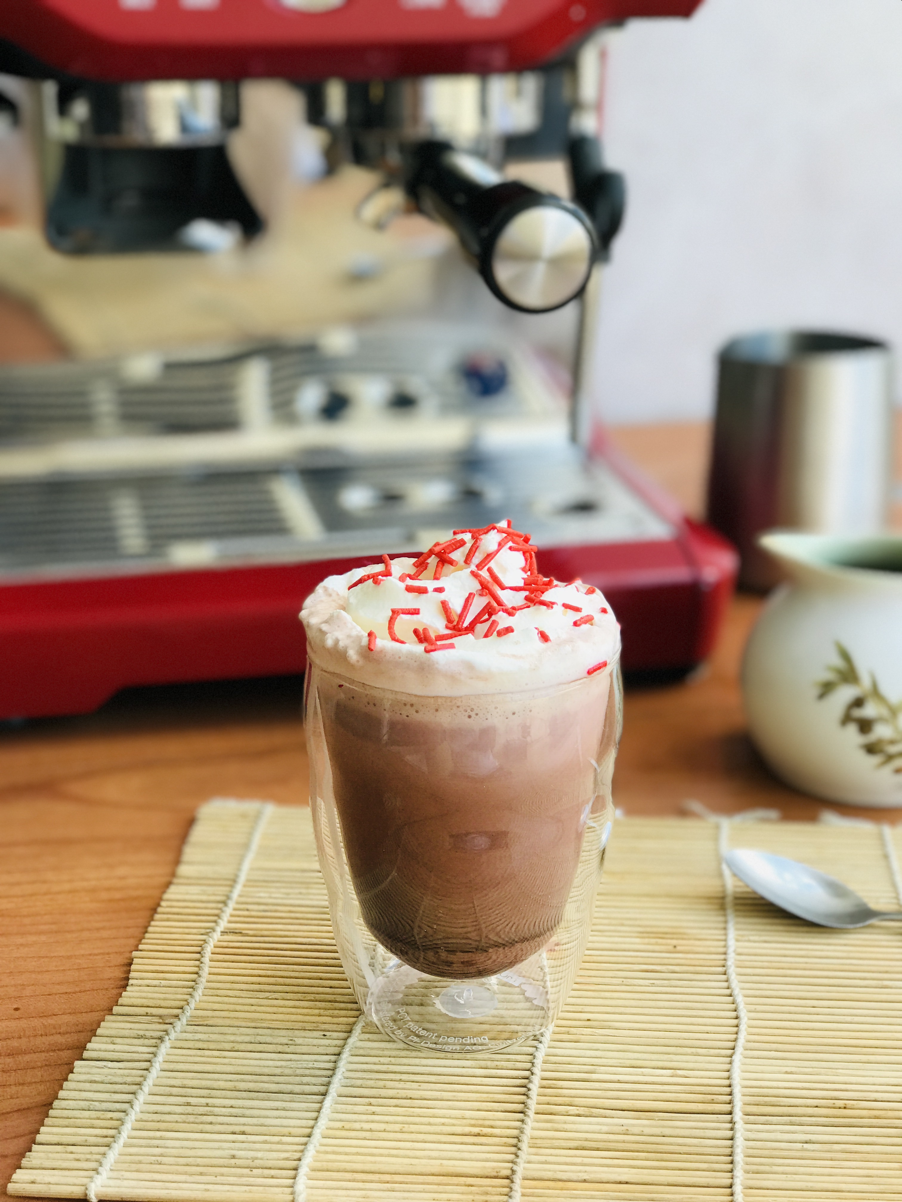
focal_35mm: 57
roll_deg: +0.2
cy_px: 601
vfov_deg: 33.8
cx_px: 451
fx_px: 1980
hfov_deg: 25.7
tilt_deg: -20.2
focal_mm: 6.6
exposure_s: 1/120
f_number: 2.8
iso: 32
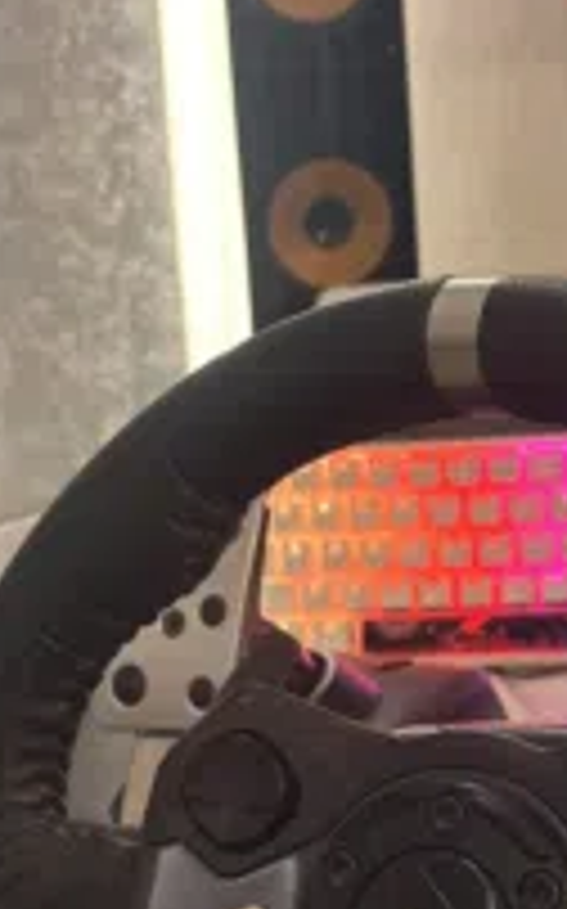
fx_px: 2501
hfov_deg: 12.9
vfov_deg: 20.3
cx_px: 266
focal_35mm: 101
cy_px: 765
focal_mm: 6.86
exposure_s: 1/30
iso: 640
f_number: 1.78
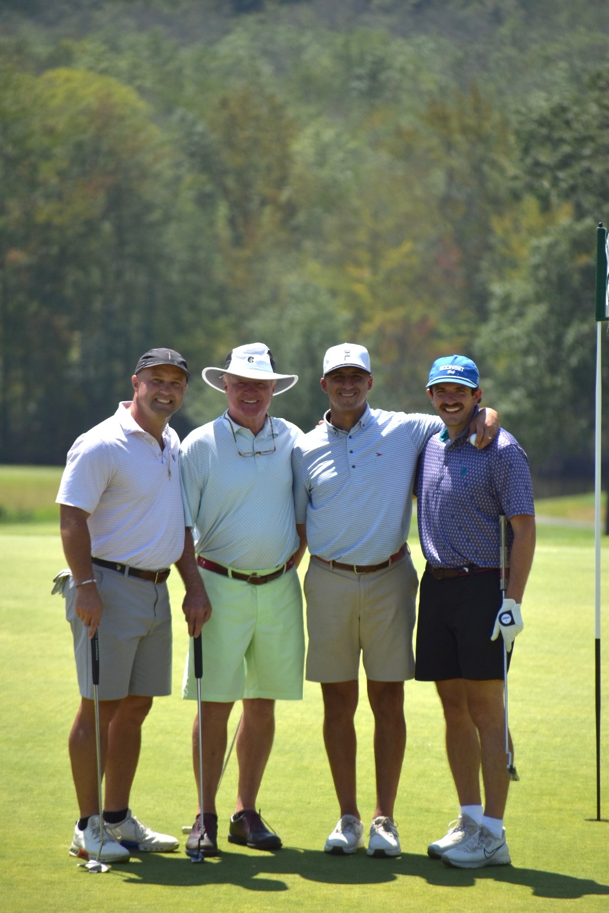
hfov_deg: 4.2
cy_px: 456
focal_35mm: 330
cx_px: 304
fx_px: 8373
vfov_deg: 6.2
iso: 200
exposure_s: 1/2000
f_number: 5.6
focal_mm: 220
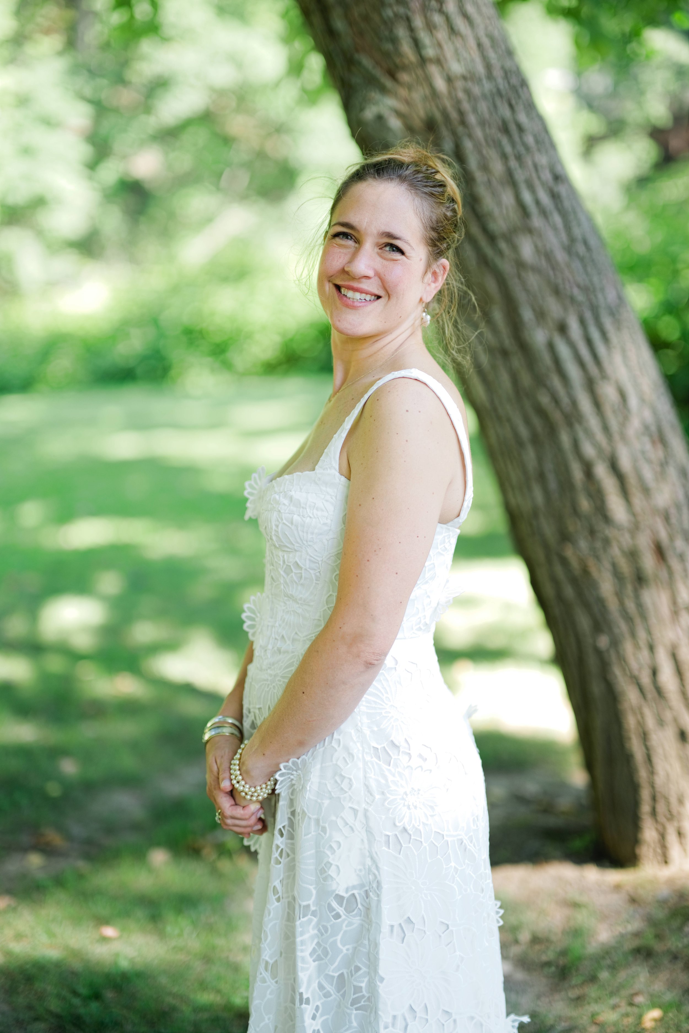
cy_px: 516
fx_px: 1435
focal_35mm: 50
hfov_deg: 27.0
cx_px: 344
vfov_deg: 39.6
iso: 64
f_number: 1.2
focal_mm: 50
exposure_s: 1/200
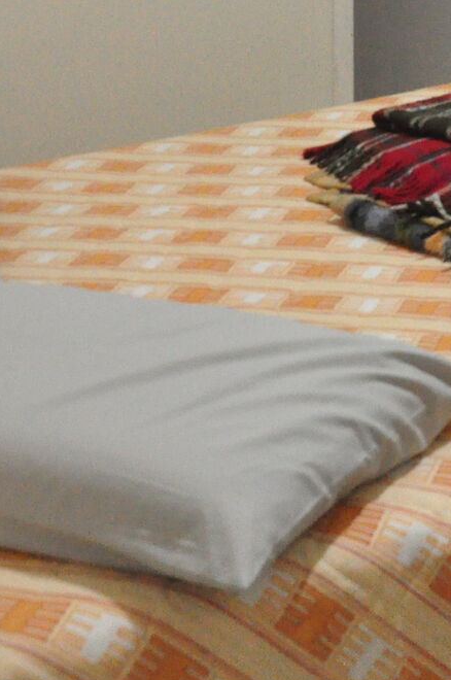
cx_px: 523
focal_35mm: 96
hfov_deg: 13.8
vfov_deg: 20.1
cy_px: -116
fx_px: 1810
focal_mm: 22
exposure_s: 1/30
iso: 3200
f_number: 7.1
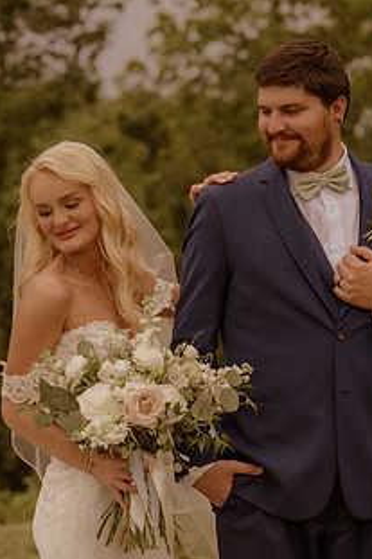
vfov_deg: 15.1
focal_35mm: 136
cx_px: 119
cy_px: 359
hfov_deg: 10.1
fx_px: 2110
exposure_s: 1/1250
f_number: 3.2
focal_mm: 63
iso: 1000
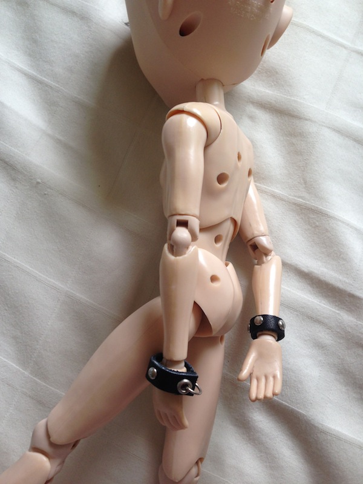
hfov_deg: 42.9
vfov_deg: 55.4
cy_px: 242
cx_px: 182
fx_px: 461
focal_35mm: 33
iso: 50
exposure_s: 1/40
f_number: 2.4
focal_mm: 4.12
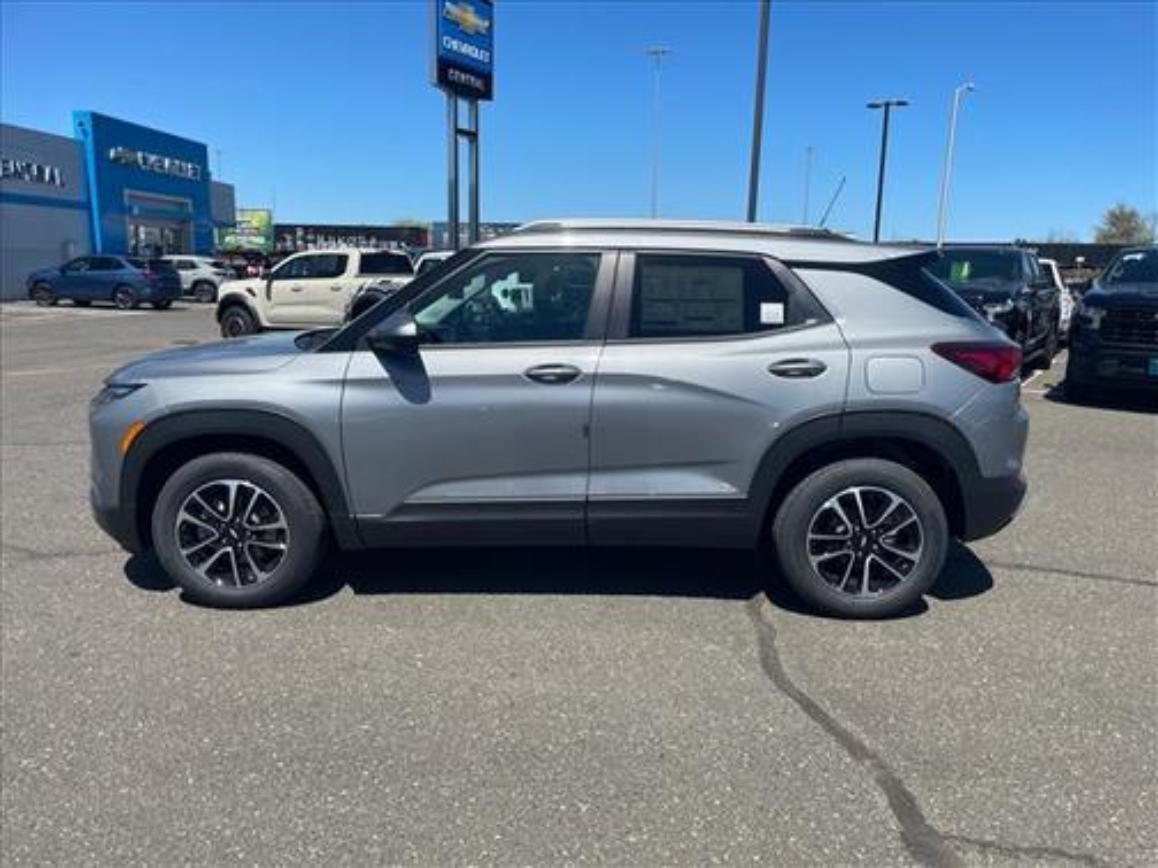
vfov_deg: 53.1
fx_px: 870
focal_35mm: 26
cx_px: 579
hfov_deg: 67.3
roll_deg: -2.1
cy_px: 434
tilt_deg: -10.1
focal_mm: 4.2
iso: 32
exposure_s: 1/4651
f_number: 1.6
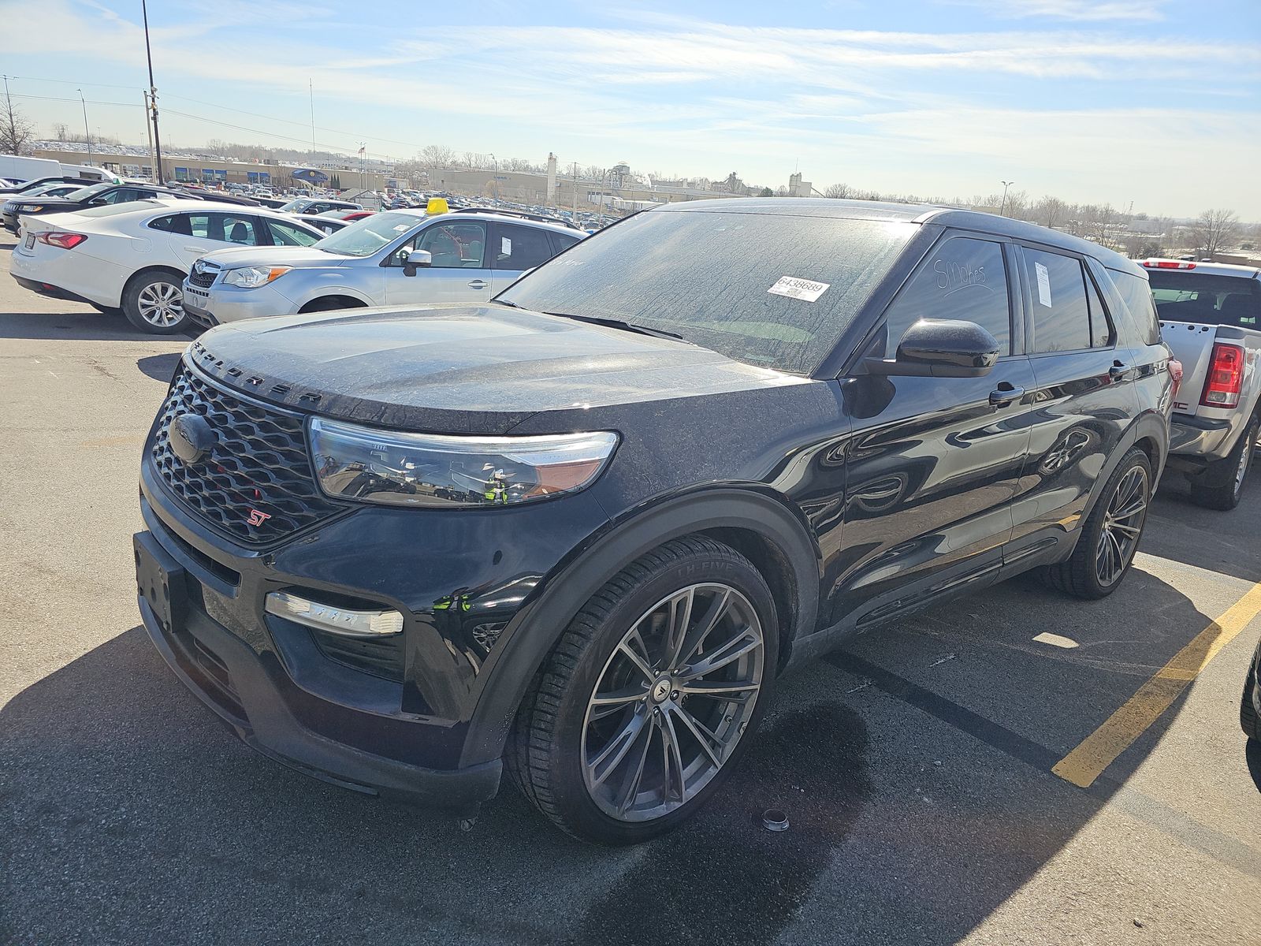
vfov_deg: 58.9
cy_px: 473
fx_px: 838
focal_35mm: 23
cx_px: 630
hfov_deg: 73.9
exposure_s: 1/499
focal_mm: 6.3
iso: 50
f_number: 1.7
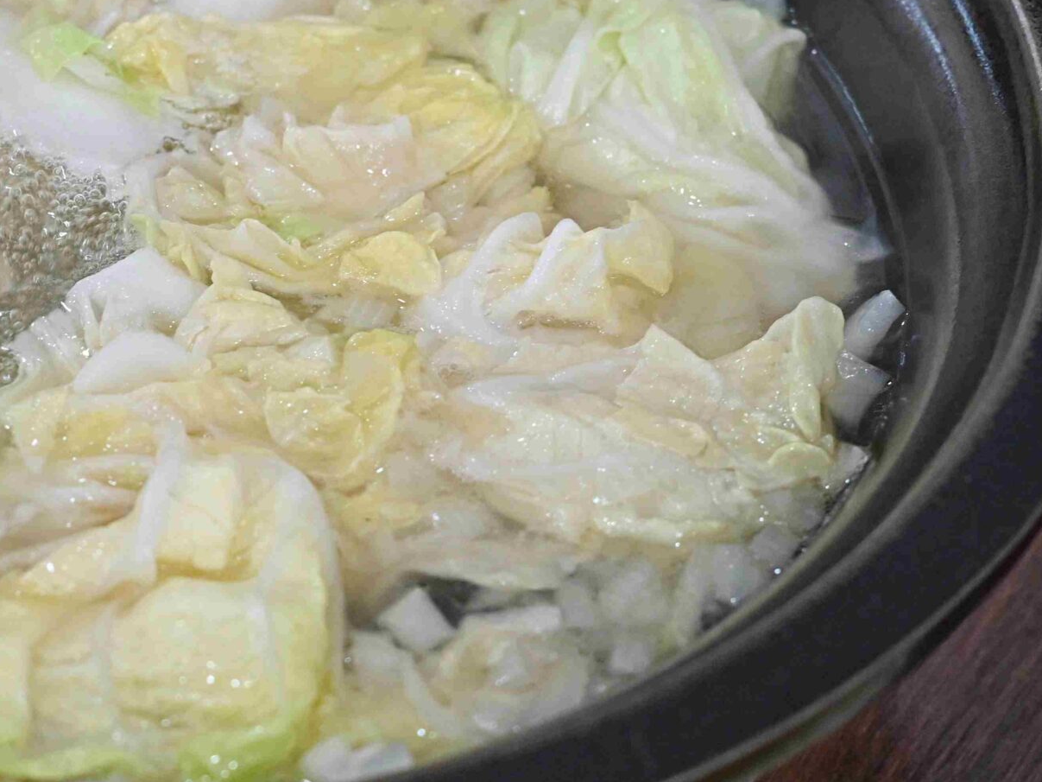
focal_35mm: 153
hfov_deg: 12.8
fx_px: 4605
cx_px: 41
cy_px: 332
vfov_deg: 9.7
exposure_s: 1/200
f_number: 3.2
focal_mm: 50
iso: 900
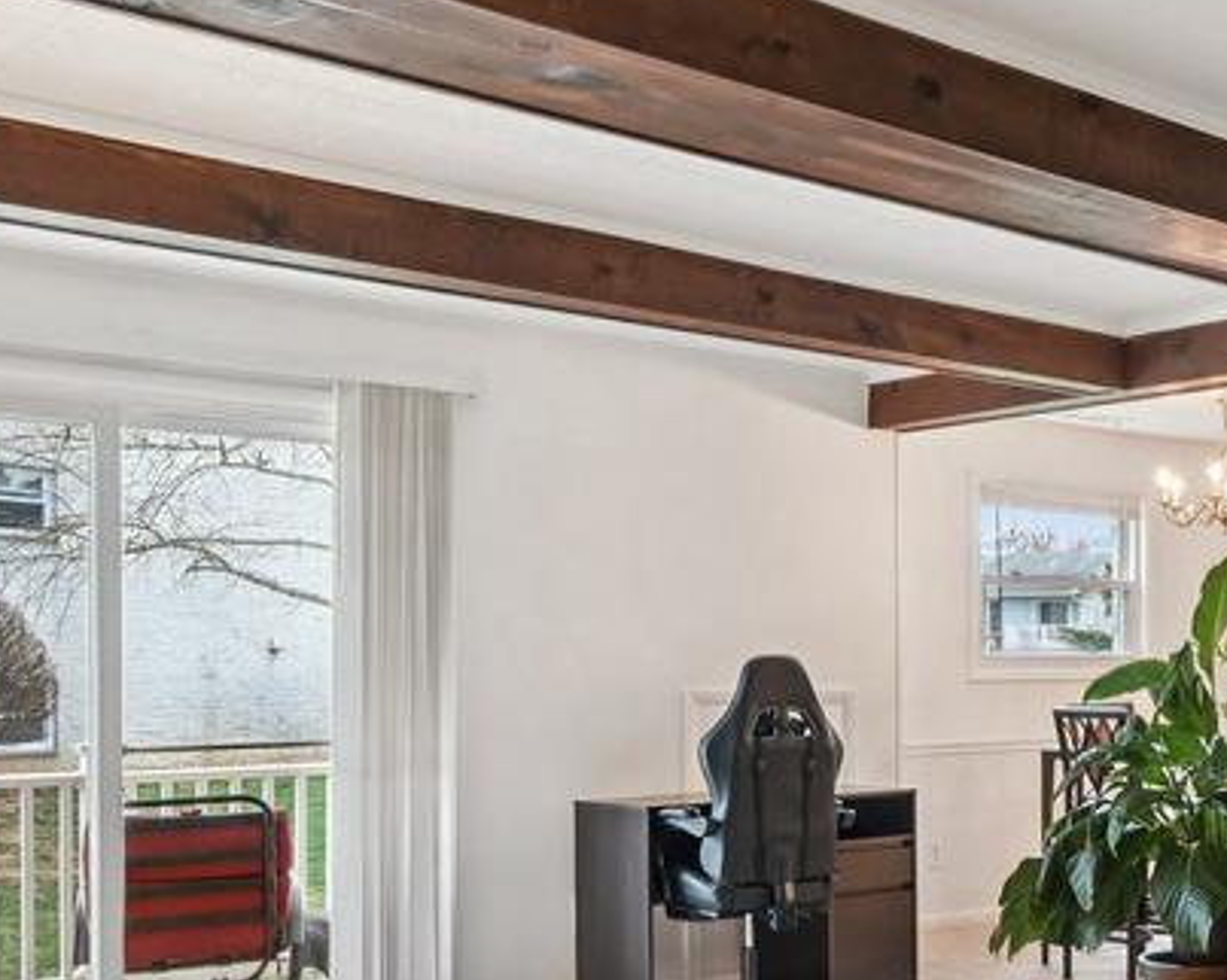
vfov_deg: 31.8
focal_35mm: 47
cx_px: 1224
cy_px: 642
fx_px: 1706
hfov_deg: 35.8
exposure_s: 1/15
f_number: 8
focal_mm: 14
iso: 320
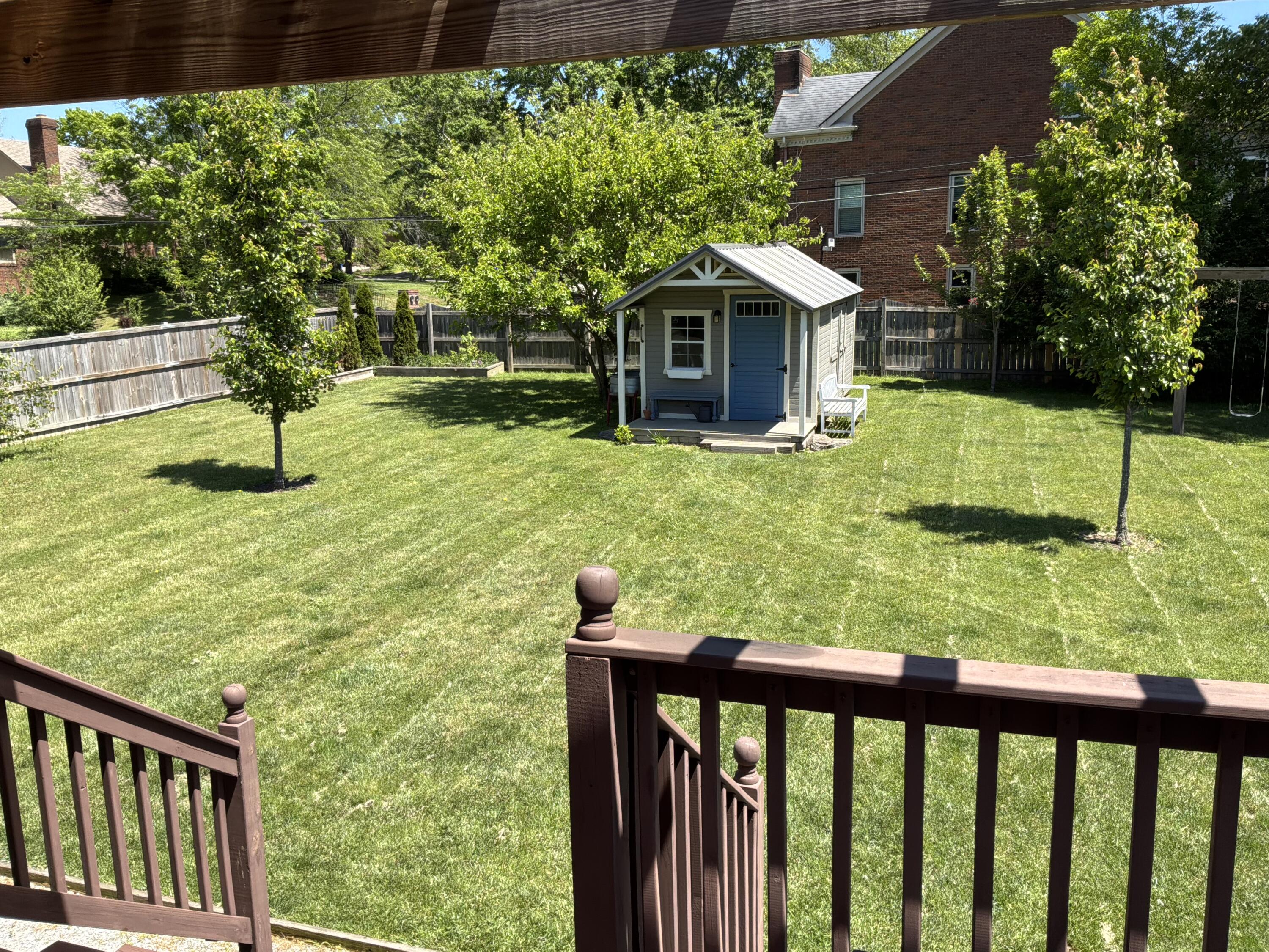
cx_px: 634
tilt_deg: -10.0
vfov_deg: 49.7
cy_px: 476
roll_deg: +1.6
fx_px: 1026
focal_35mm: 28
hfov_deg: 63.4
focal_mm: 3
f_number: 1.8
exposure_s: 1/1035
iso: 32
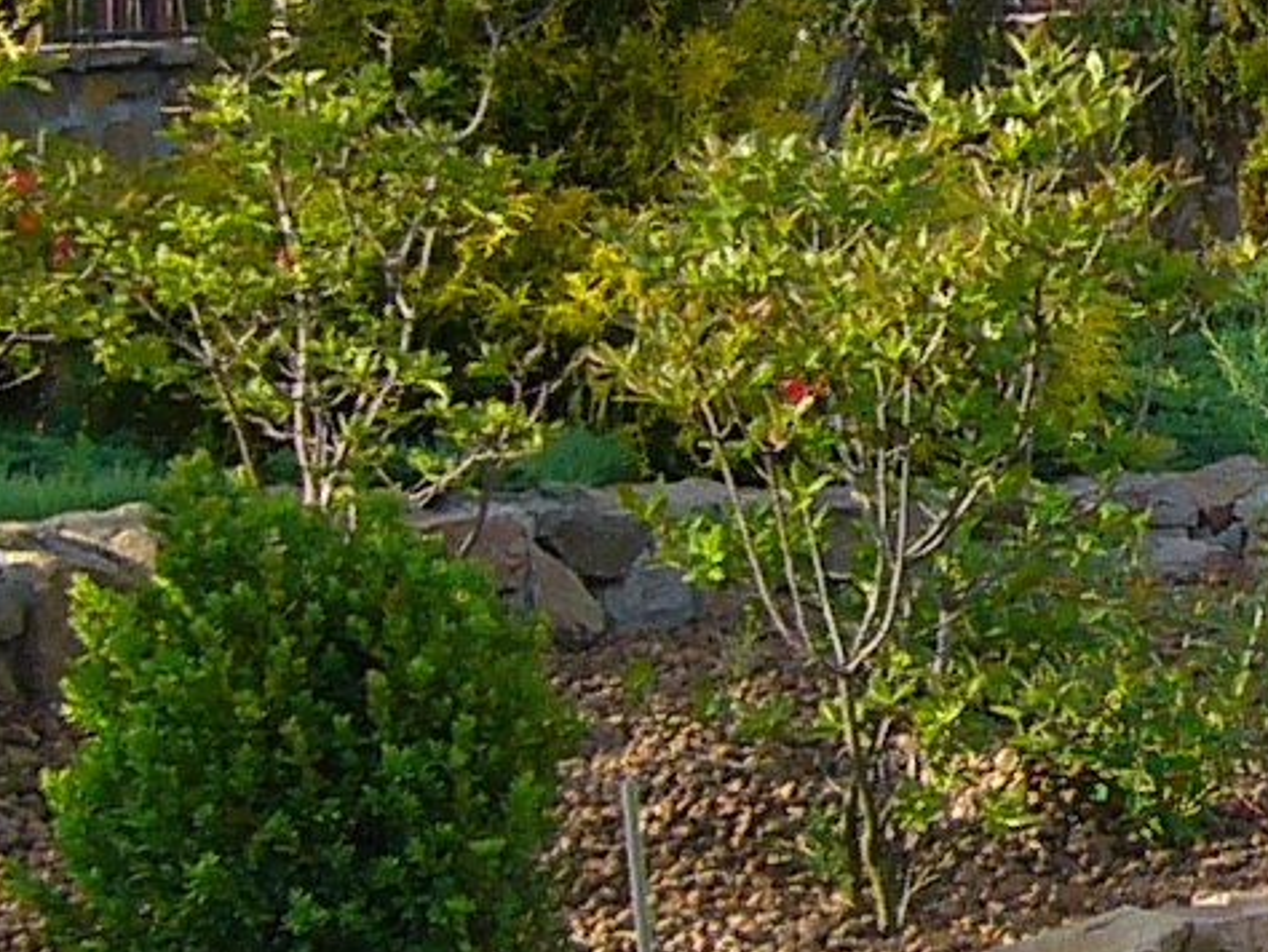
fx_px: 6927
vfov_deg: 7.8
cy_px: 150
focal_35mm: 189
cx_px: 1816
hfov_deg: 10.2
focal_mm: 5.8
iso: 80
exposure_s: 1/400
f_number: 2.8
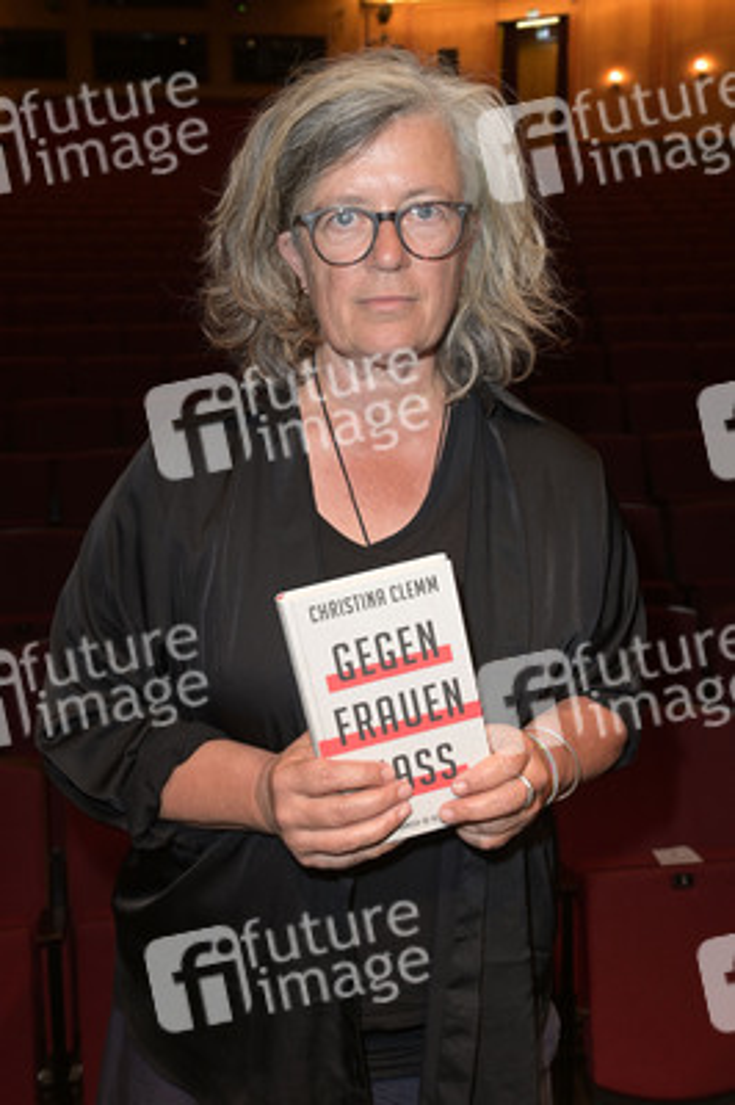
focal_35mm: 35
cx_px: 368
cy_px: 552
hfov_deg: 37.8
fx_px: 1074
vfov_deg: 54.5
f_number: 5.6
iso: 800
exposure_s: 1/20
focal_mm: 35
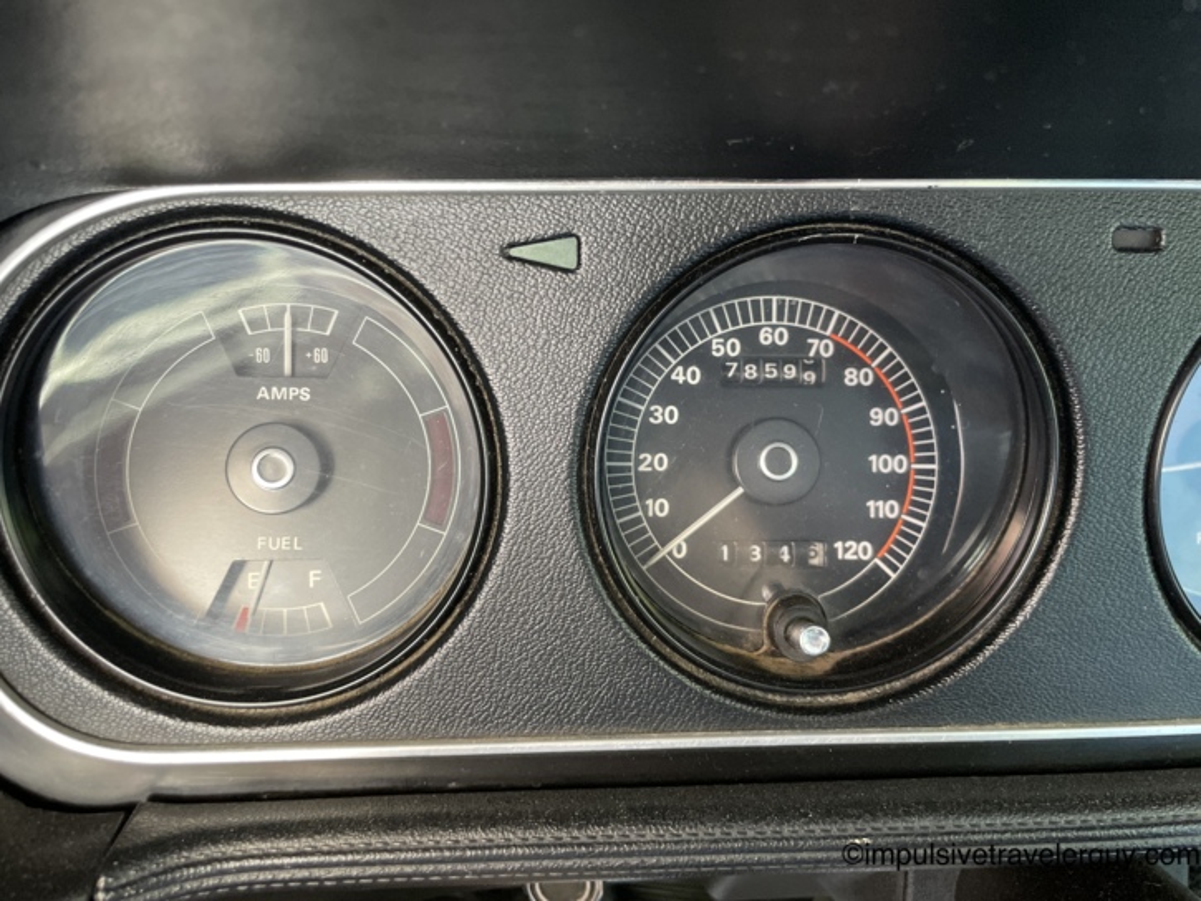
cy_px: 450
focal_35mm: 26
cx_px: 600
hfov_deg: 67.3
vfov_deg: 53.1
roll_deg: +0.3
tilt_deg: -23.2
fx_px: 902
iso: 250
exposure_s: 1/60
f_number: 1.6
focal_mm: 4.2
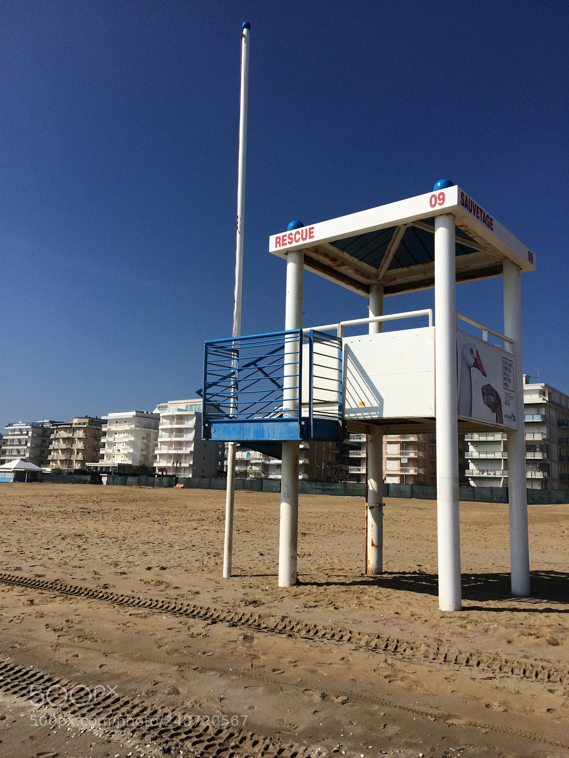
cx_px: 284
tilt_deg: +8.3
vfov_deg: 61.7
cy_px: 379
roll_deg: -0.8
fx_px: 636
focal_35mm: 29
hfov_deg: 48.2
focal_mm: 4.15
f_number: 2.2
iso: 40
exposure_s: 1/5882
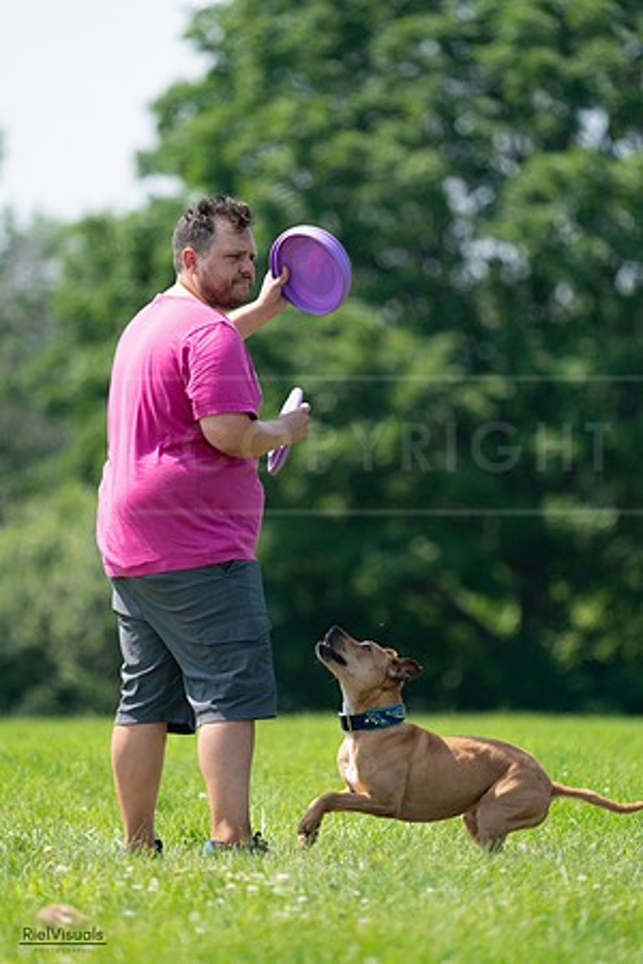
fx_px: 11600
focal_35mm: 433
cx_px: 322
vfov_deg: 4.8
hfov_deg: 3.2
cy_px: 482
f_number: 6.3
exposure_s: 1/4000
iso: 2000
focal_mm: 433
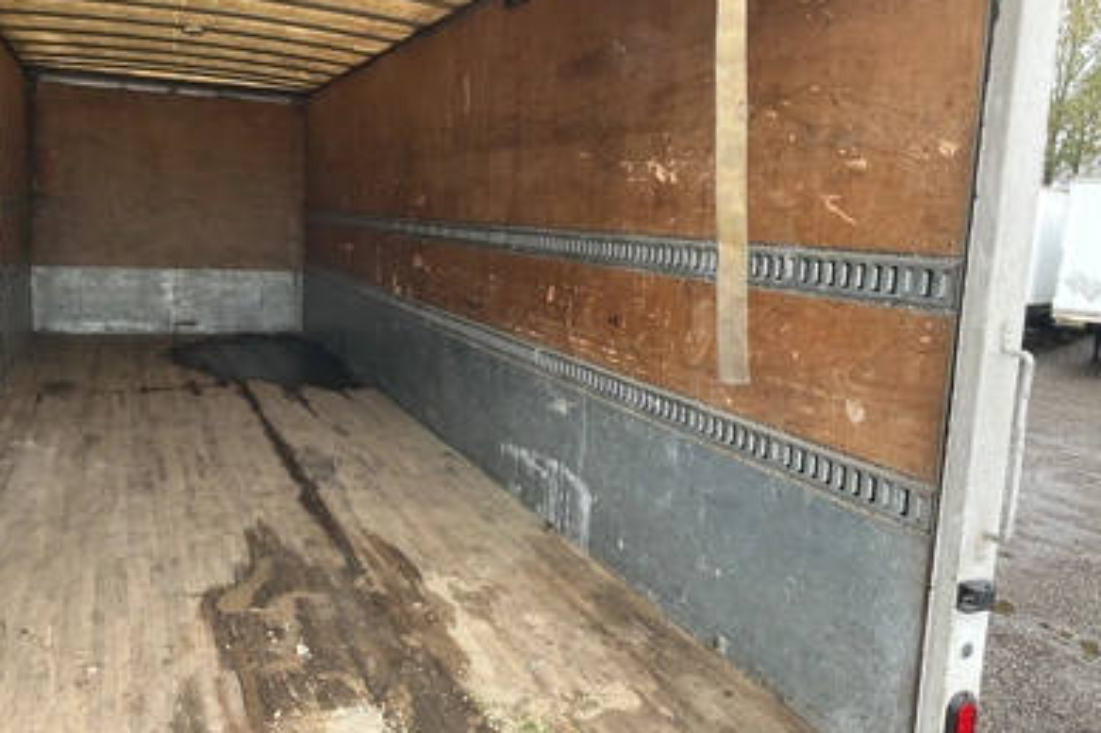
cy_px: 348
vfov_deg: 42.3
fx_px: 948
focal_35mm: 31
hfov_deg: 60.3
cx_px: 558
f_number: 1.8
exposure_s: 1/122
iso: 40
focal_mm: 3
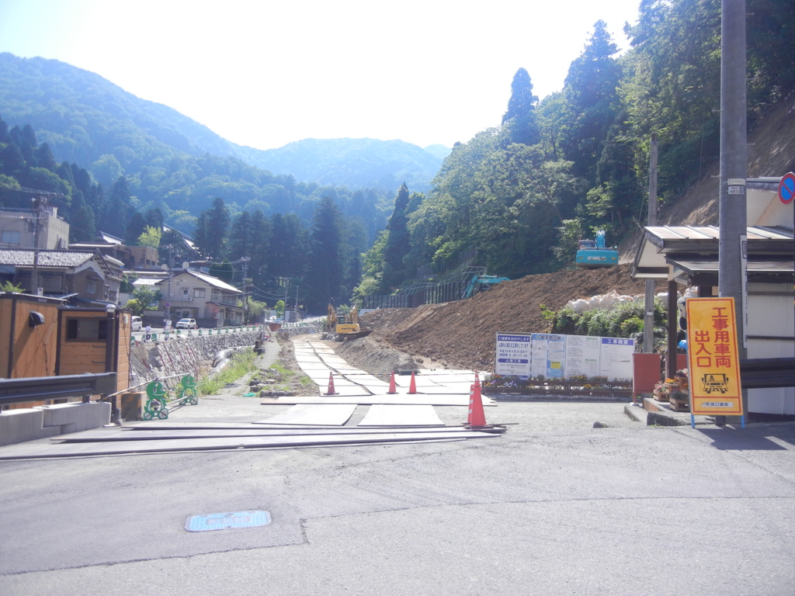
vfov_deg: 46.8
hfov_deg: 60.0
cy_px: 298
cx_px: 398
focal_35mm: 30
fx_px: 689
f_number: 3.5
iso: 160
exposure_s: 1/697
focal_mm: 5.4
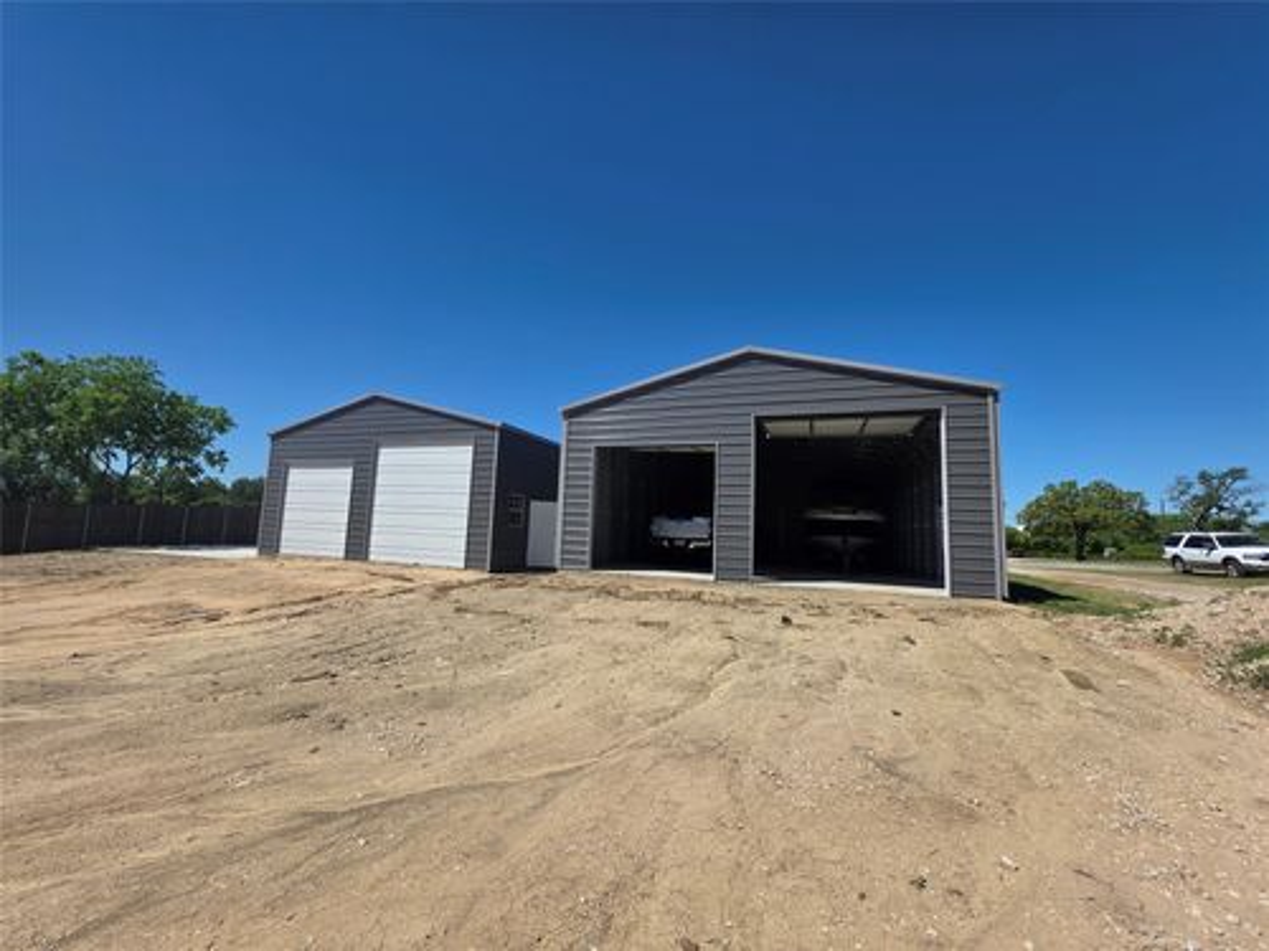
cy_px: 476
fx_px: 477
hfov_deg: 106.2
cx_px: 634
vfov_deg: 89.9
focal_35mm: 13
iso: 40
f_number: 1.9
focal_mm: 2.2
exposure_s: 1/3512
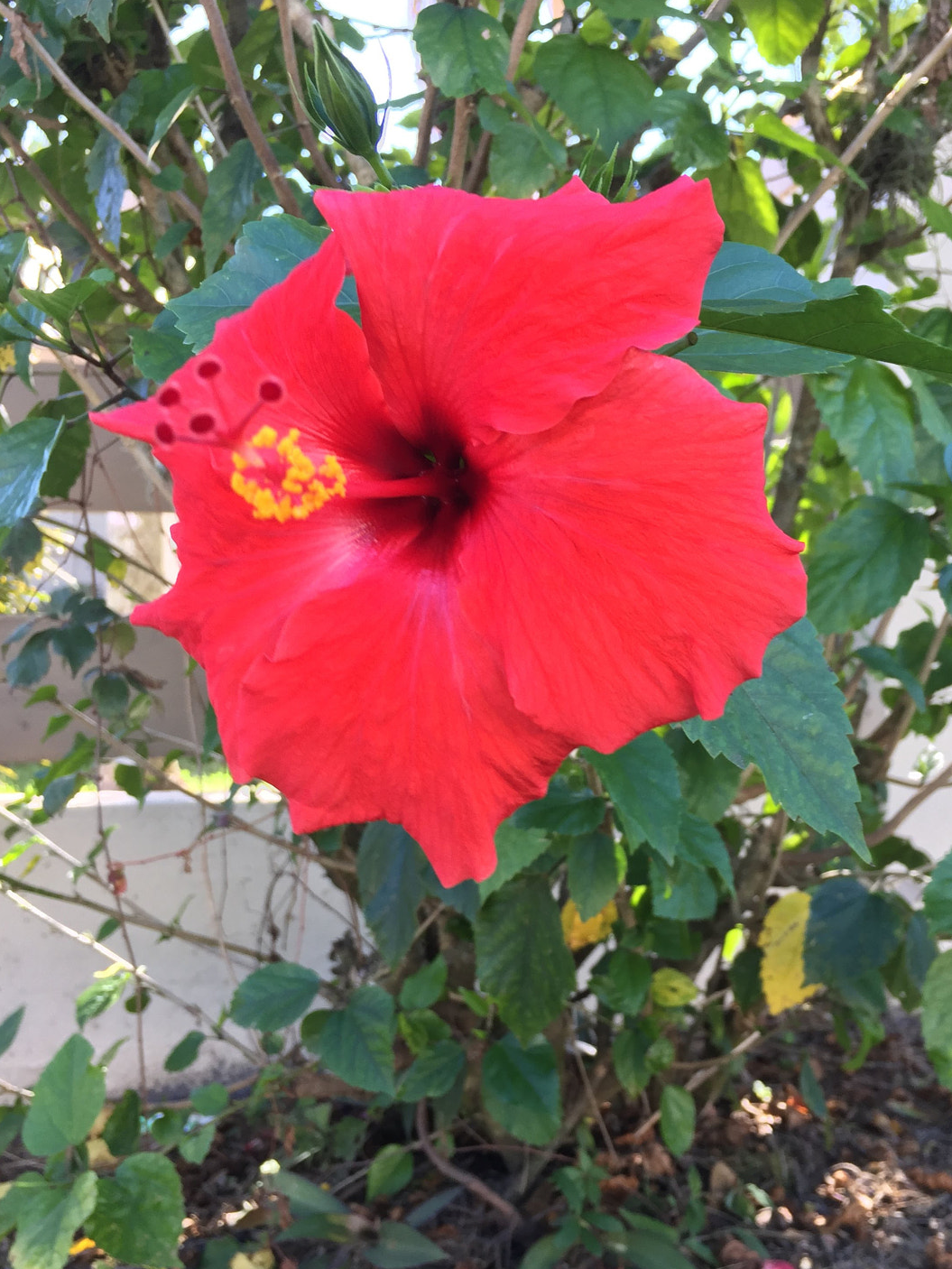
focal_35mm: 33
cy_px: 709
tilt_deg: -1.1
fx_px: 1210
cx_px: 524
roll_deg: -0.3
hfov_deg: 42.9
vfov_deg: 55.2
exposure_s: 1/120
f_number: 2.2
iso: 40
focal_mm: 4.15
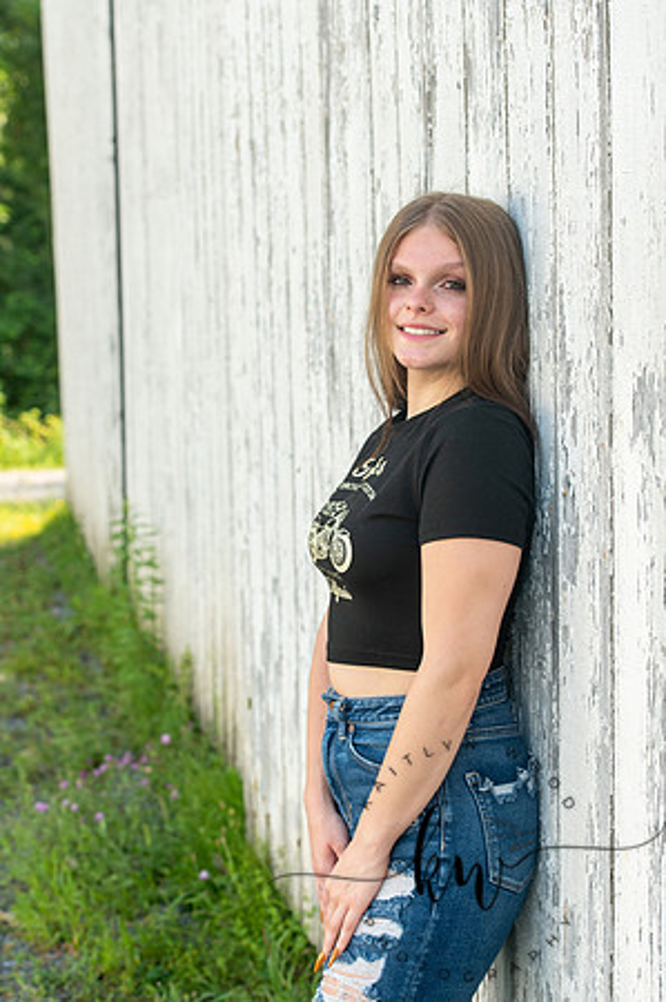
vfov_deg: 28.9
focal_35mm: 70
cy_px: 501
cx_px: 333
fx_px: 1947
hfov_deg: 19.4
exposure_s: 1/250
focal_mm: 70
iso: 400
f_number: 5.6
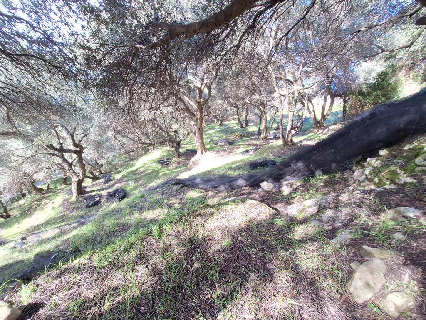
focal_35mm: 13
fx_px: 160
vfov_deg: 89.9
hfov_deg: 106.2
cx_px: 213
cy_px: 160
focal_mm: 1.74
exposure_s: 1/100
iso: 50
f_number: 2.2
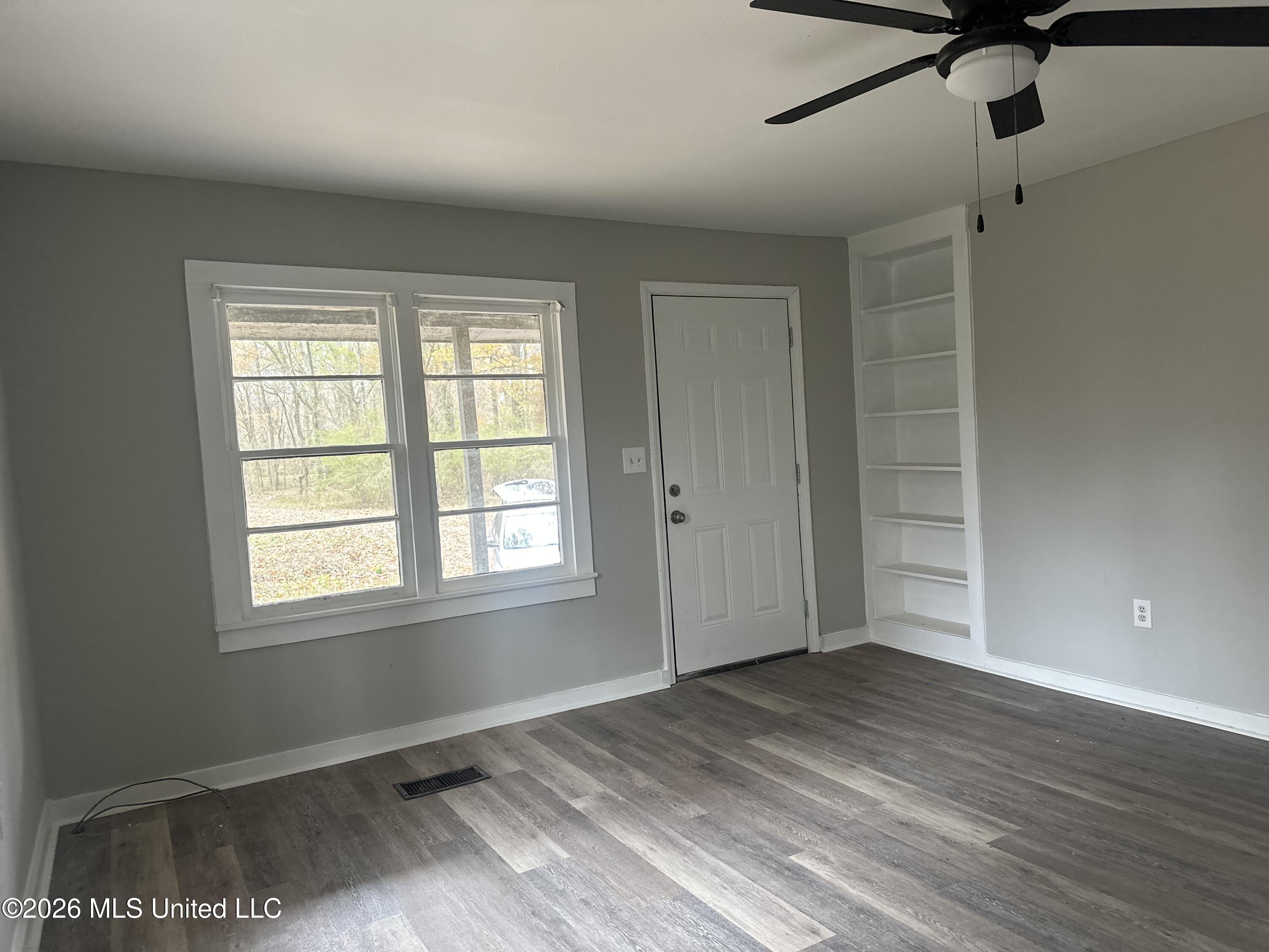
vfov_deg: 56.8
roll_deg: +2.6
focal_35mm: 24
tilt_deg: -0.8
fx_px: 880
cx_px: 634
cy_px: 476
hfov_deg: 71.6
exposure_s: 1/60
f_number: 1.78
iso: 250
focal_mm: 6.86
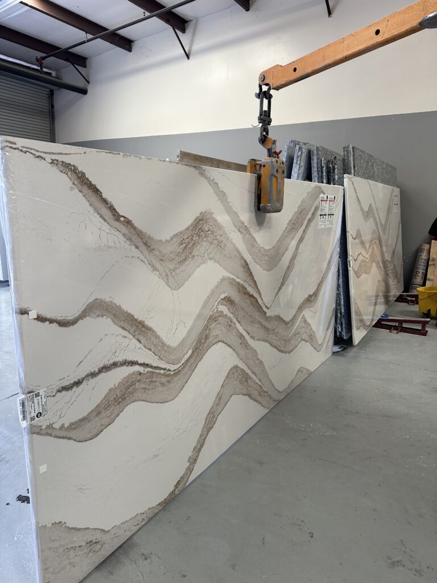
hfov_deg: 56.8
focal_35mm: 24
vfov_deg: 71.6
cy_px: 292
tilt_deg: -11.3
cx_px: 218
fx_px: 404
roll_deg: -1.8
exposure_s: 1/120
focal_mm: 6.86
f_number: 1.78
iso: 64
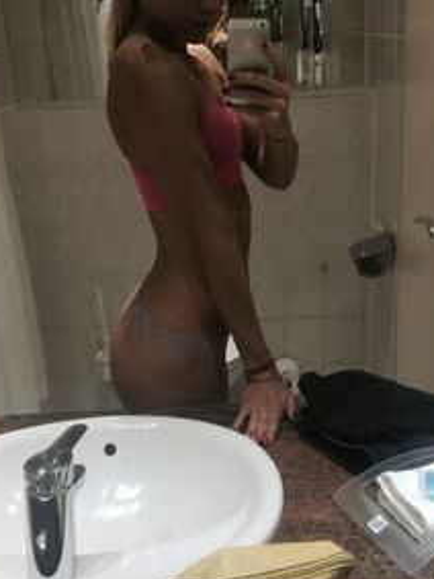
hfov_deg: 35.1
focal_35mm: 41
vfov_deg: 45.8
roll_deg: +3.5
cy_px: 276
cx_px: 246
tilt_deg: -19.5
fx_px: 686
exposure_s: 1/30
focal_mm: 4.15
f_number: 2.2
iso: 160
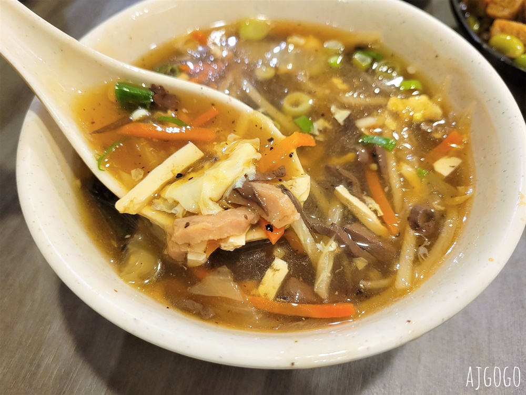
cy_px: 198
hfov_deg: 67.3
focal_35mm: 26
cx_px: 263
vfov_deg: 53.1
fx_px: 395
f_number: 1.8
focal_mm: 5.4
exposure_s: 1/40
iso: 400
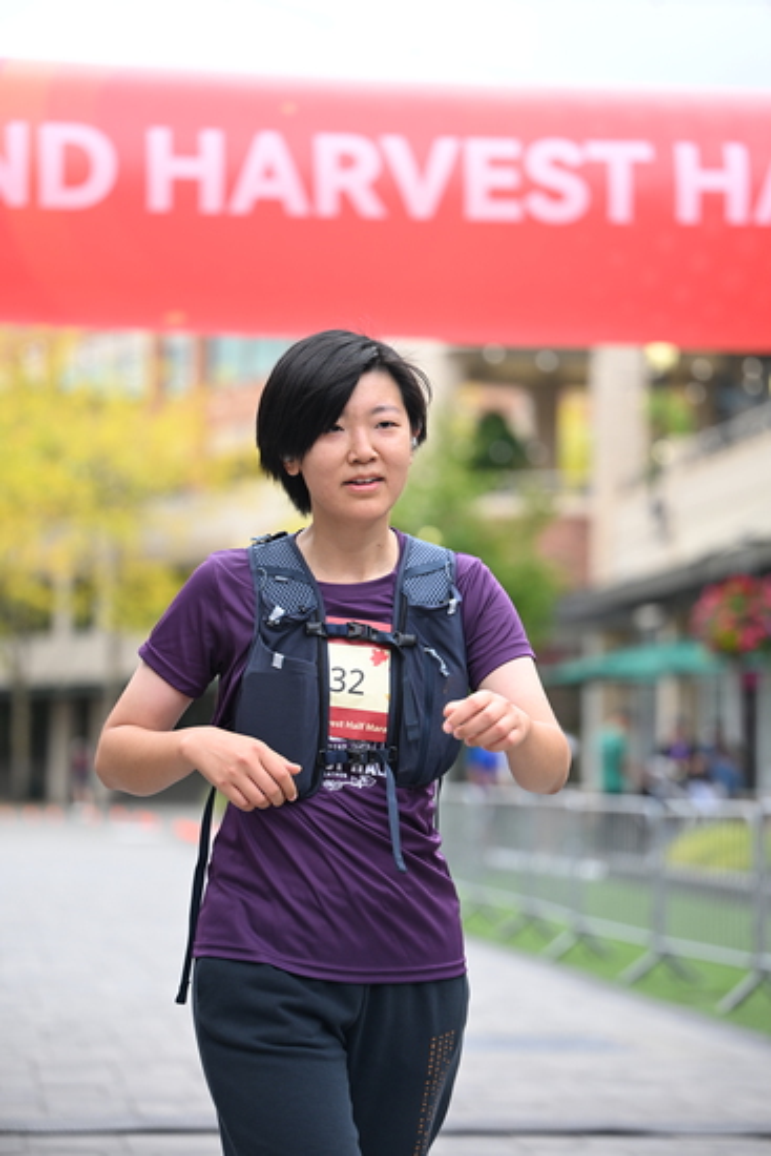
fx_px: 2953
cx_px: 386
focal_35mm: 92
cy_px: 578
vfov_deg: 22.1
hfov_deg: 14.9
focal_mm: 92
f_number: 2.8
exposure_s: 1/1600
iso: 640
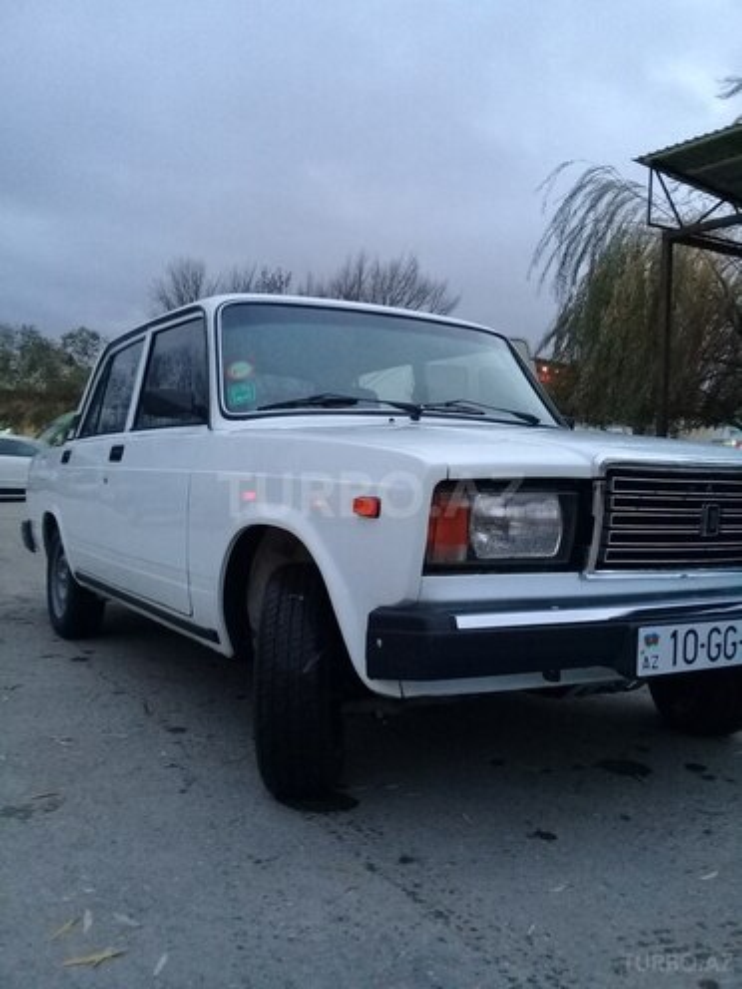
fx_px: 886
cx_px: 371
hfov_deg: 45.4
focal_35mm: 31
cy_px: 494
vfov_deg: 58.4
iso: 200
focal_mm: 3.3
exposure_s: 1/20
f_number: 2.2
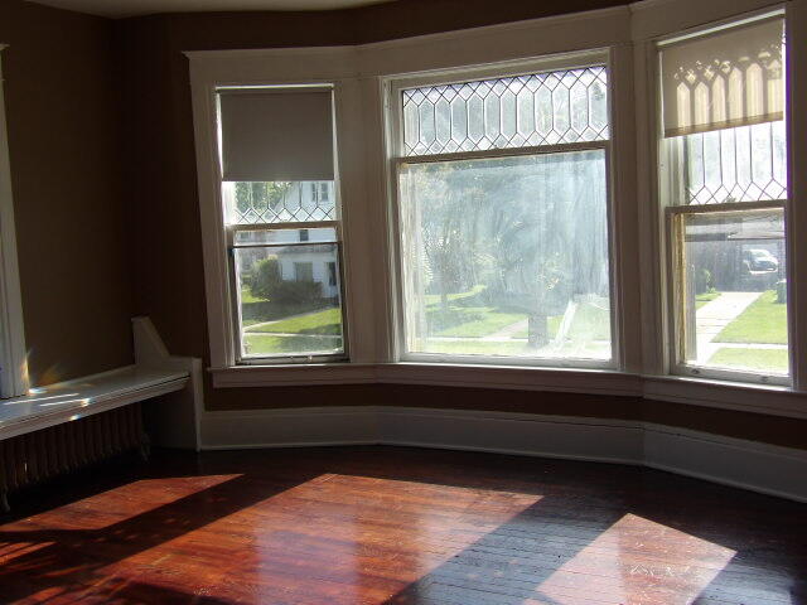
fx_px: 909
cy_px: 302
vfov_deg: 36.8
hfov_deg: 47.9
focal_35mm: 39
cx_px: 404
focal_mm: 7
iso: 100
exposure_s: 1/228
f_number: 3.7
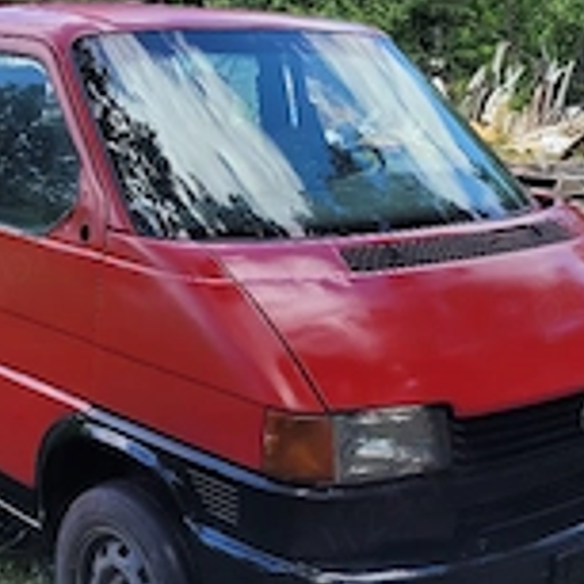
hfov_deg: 28.1
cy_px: 282
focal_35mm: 60
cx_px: 134
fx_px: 1145
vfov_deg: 28.6
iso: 40
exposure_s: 1/833
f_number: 1.8
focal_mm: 5.4
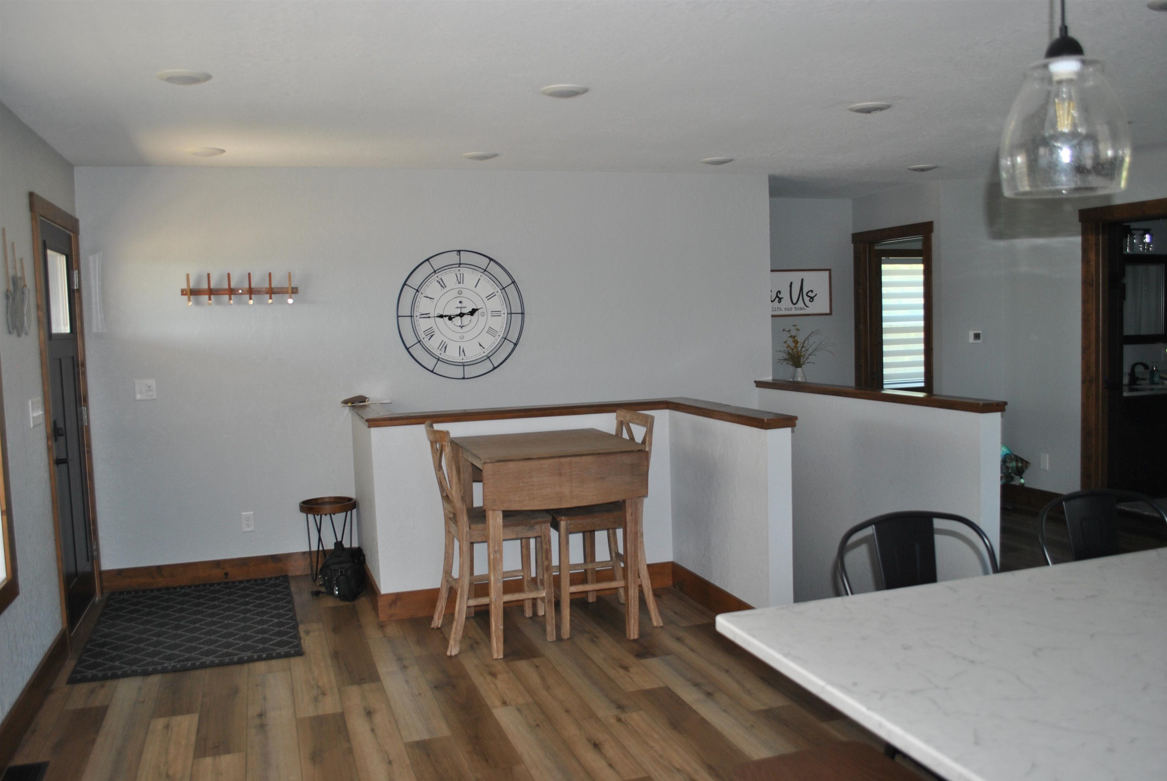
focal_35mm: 30
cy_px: 390
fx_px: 974
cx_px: 584
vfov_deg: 43.7
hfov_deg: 61.9
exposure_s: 1/60
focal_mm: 20
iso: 200
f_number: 3.8
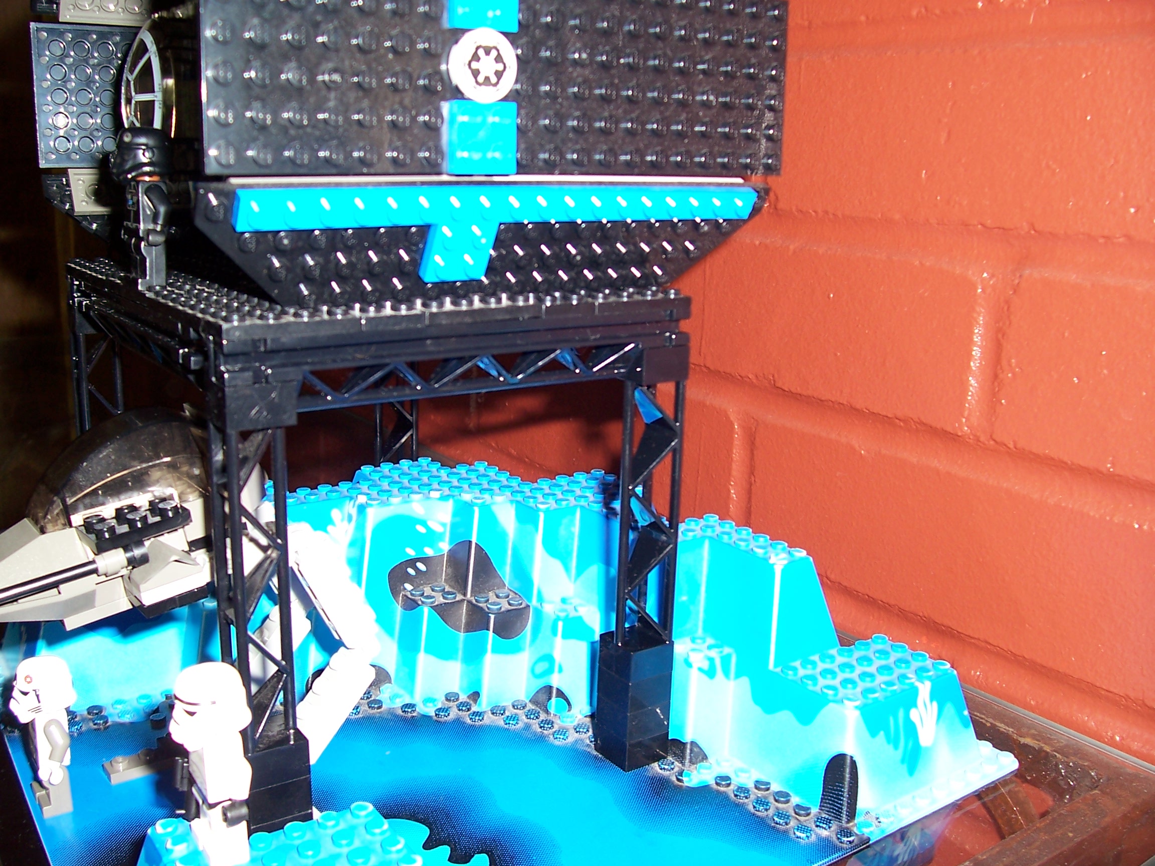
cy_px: 433
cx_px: 578
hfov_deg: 54.0
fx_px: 1134
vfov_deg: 41.8
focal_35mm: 34
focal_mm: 5.6
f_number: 2.7
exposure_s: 1/60
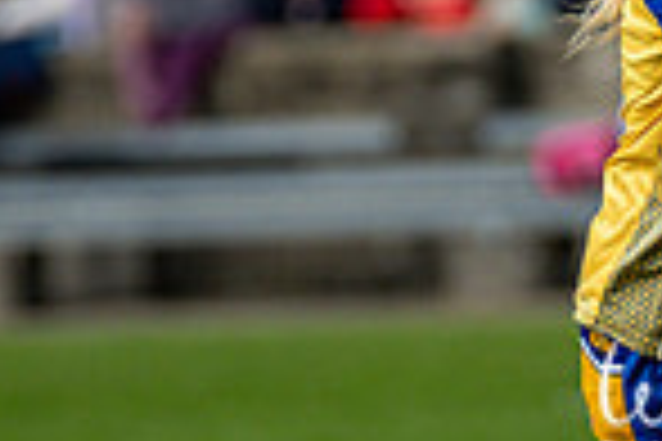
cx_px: 892
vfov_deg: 0.9
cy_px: 315
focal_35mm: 1600
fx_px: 29420
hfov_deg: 1.3
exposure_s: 1/5000
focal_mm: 270
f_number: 2.8
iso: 280
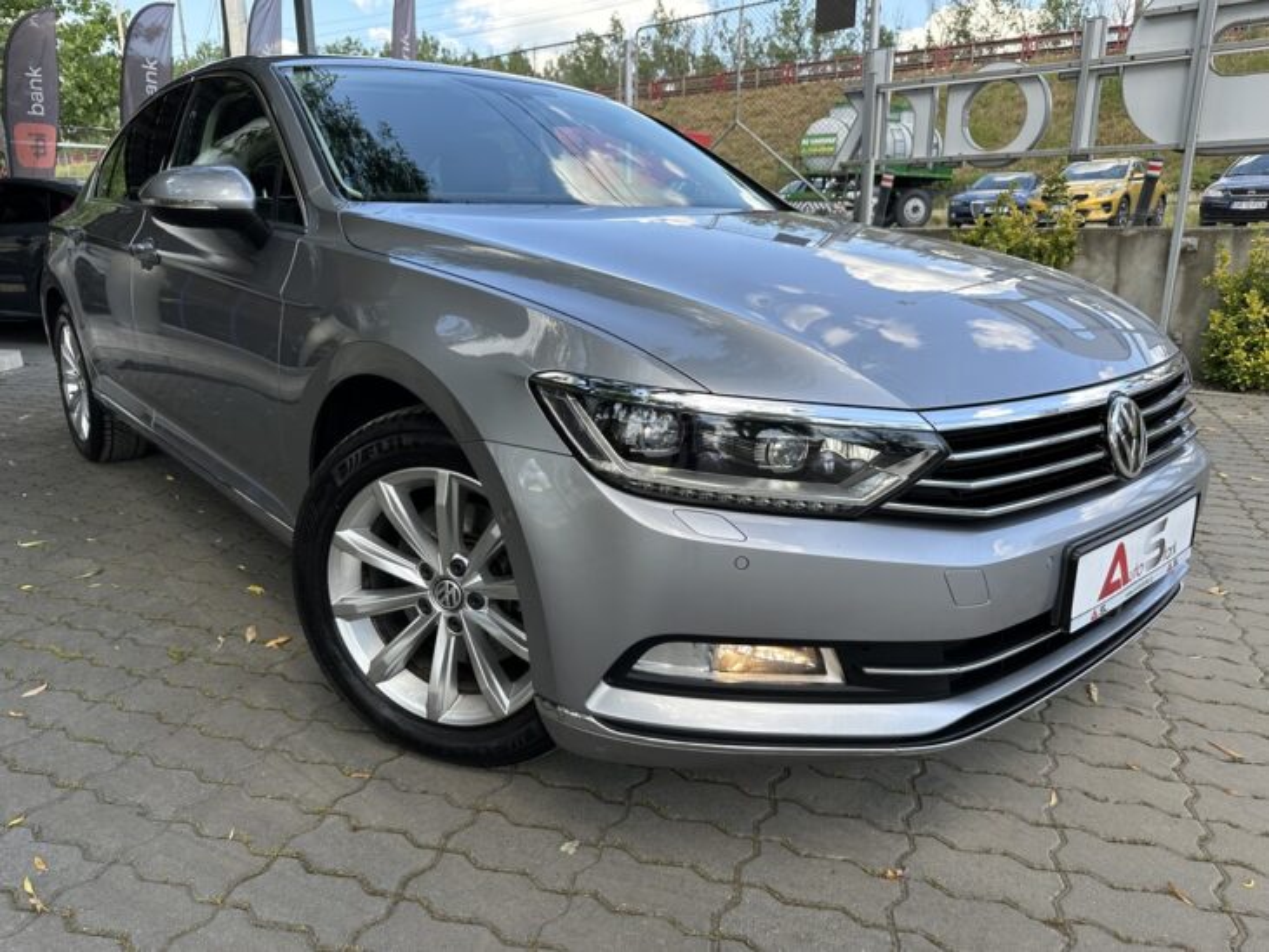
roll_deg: +0.4
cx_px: 634
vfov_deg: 56.8
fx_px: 880
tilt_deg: -16.0
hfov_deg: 71.6
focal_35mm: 24
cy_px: 476
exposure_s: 1/1019
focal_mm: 6.86
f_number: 1.78
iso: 80
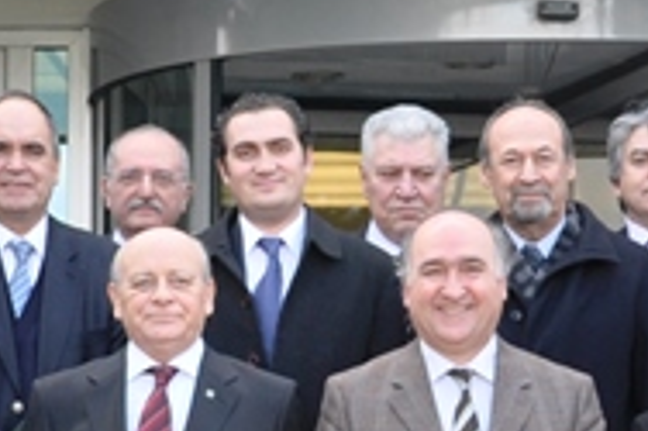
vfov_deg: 8.0
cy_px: 345
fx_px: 3088
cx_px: 314
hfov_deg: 12.0
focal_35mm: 172
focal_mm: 21
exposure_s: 1/125
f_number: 5.6
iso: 320
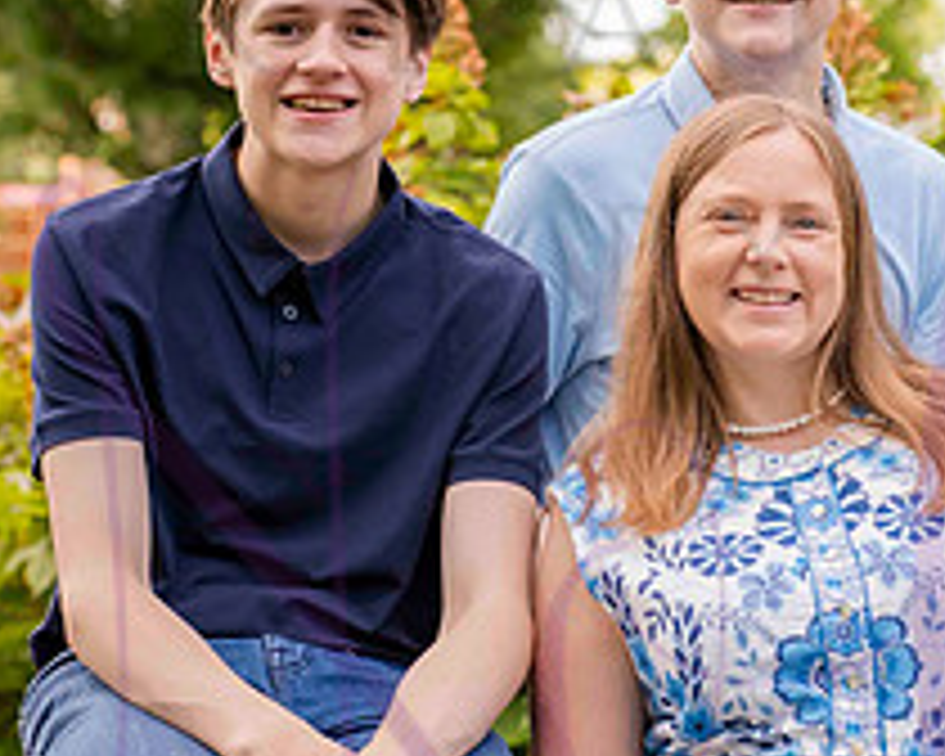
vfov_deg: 6.9
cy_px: 241
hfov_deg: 8.6
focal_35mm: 223
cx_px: 788
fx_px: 6237
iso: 400
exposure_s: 1/320
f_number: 6.3
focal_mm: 86
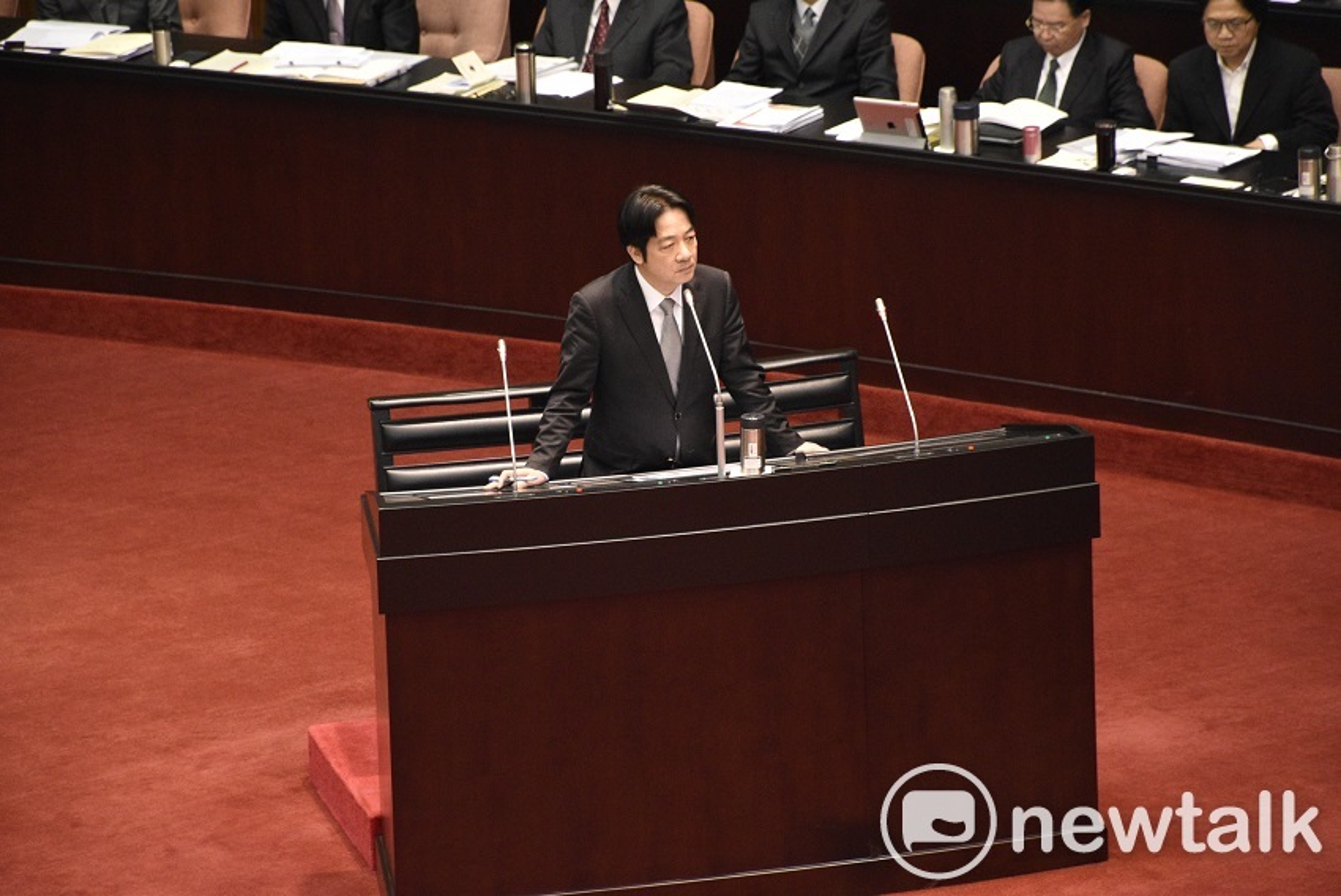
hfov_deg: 9.8
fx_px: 7828
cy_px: 448
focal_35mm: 210
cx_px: 670
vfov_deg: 6.6
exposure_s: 1/60
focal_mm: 140
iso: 2800
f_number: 5.6
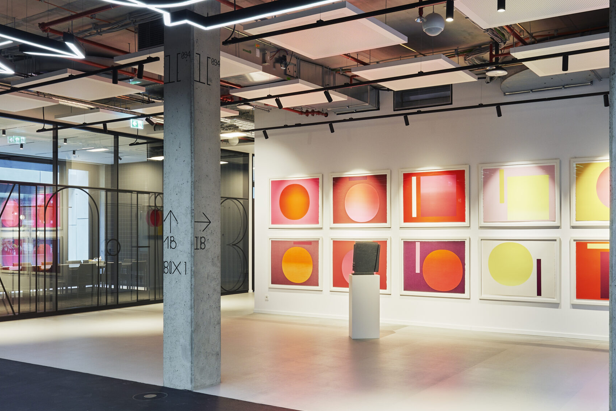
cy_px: 238
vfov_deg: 36.8
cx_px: 339
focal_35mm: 36
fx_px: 616
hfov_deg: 53.0
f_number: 18
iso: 100
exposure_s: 1.6
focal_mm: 24
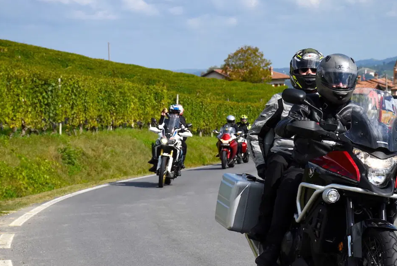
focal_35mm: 115
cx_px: 217
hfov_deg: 17.8
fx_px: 1269
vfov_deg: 11.9
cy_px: 156
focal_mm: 60
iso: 500
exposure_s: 1/2500
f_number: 7.1
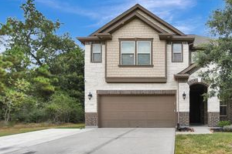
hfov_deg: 66.0
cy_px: 114
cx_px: 180
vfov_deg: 49.4
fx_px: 161
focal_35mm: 25
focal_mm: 10
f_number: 4
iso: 100
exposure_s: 1/160
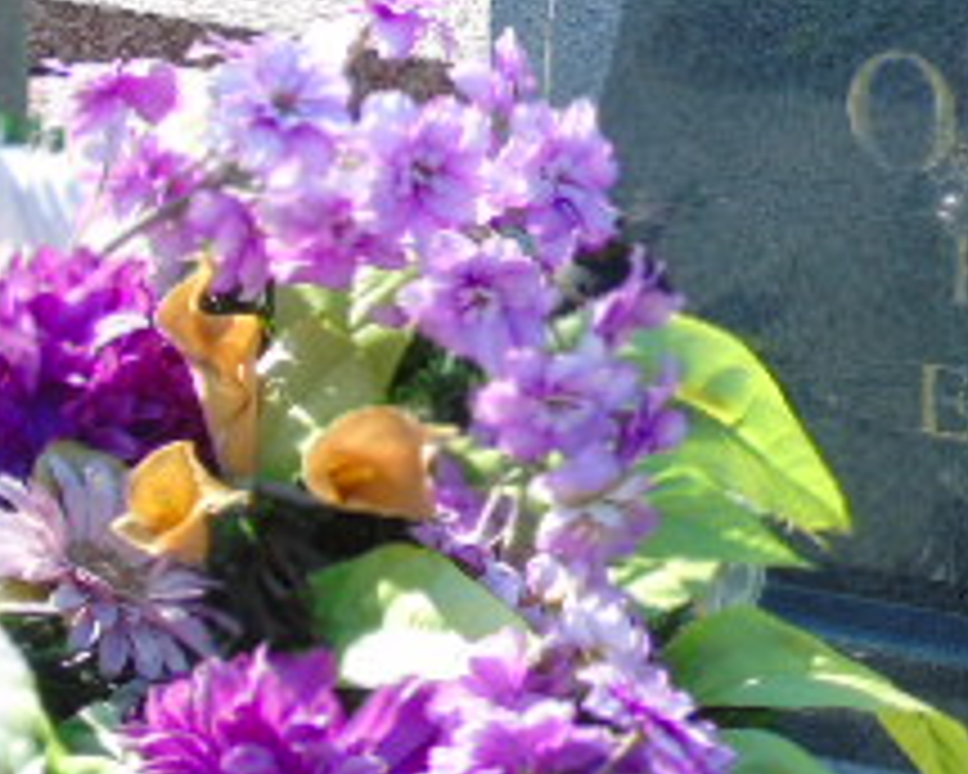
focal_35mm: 206
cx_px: 1355
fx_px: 5902
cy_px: 22
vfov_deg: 7.5
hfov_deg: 9.2
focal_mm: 13
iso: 80
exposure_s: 1/160
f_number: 4.7
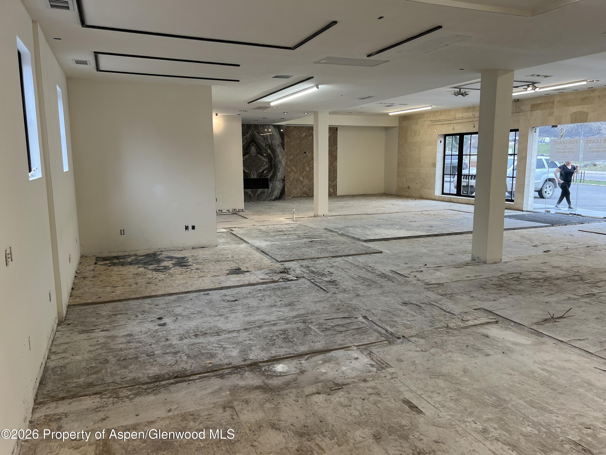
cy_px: 228
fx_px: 455
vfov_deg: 53.1
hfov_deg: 67.3
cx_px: 303
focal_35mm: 26
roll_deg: -0.5
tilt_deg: -9.8
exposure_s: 1/158
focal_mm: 5.7
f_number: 1.5
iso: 40
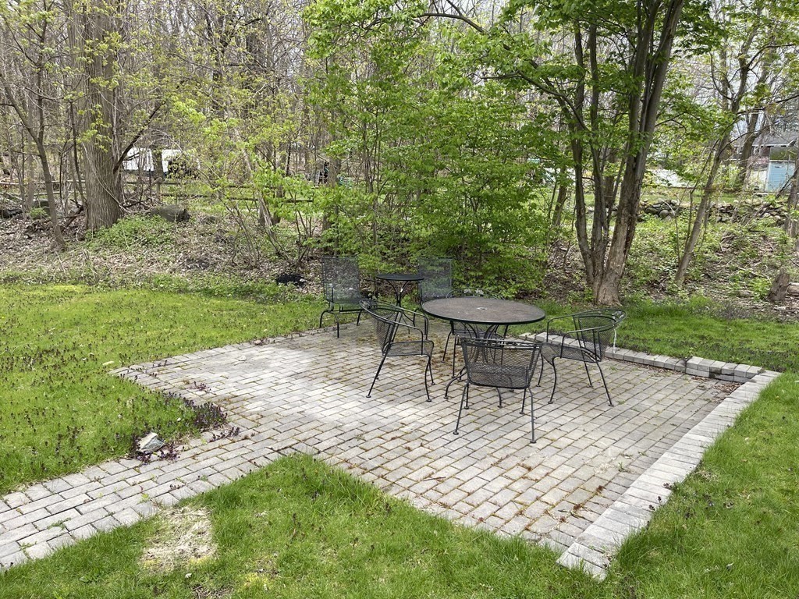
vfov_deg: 53.1
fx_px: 600
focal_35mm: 26
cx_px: 400
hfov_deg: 67.3
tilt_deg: -11.3
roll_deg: -2.8
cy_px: 300
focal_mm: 5.1
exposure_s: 1/1175
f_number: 1.6
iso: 32
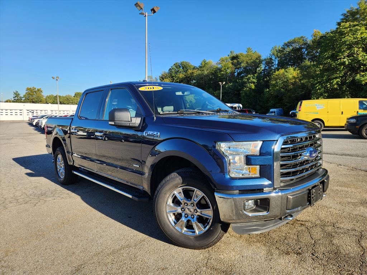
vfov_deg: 58.9
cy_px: 138
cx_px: 184
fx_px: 244
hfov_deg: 73.9
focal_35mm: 23
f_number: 1.8
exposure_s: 1/907
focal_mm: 5.4
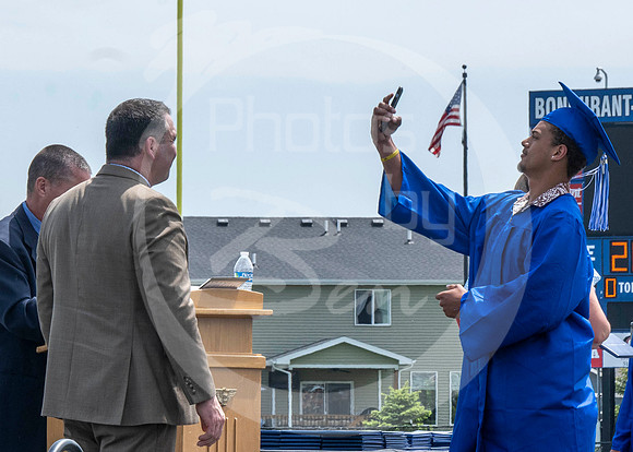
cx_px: 202
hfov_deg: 8.5
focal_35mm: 237
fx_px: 4257
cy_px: 293
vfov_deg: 6.1
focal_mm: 77
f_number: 13
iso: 200
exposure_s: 1/250
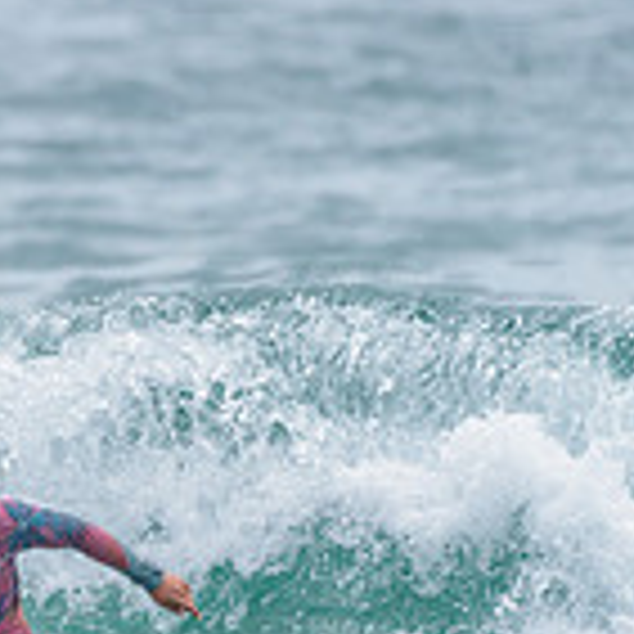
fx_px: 44509
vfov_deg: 0.8
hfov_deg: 0.8
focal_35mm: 2148
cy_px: 538
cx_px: -151
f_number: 5.6
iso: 220
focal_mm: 500
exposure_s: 1/2000
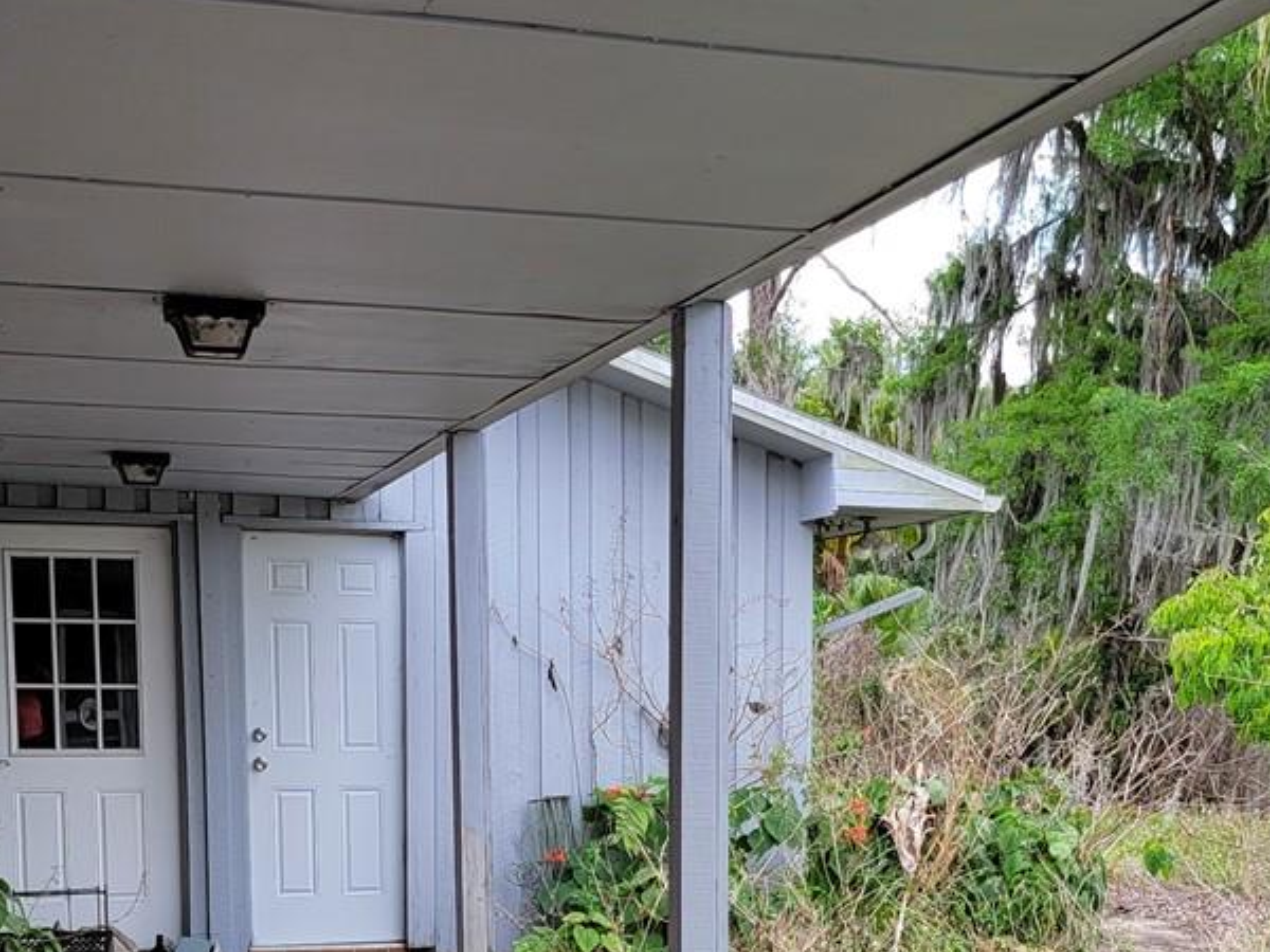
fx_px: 2348
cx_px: 897
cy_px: 844
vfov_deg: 22.4
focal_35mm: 64
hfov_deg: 29.9
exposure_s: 1/207
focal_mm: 6.7
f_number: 1.8
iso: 16
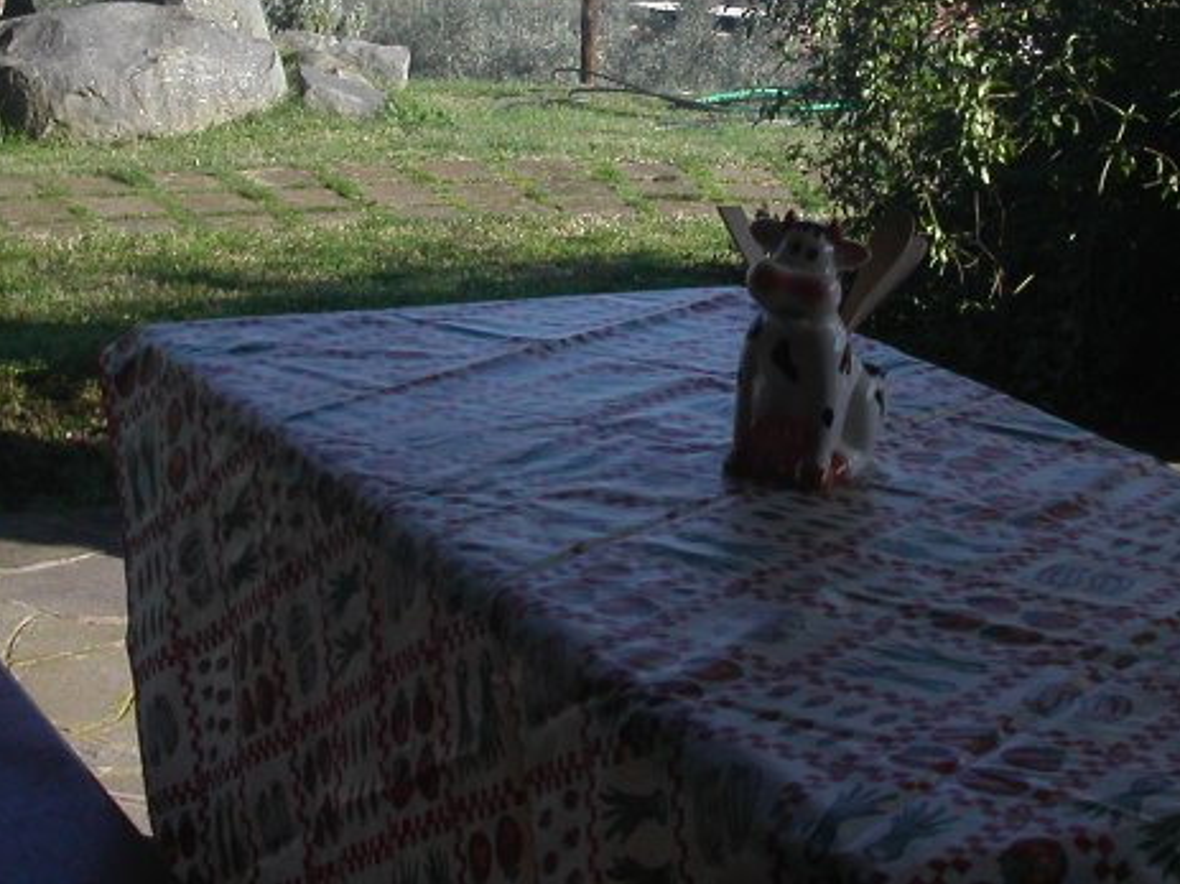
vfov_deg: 17.2
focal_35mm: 84
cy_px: 8
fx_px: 2863
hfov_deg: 23.2
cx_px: 793
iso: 100
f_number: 6.7
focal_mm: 7.8
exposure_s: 1/350
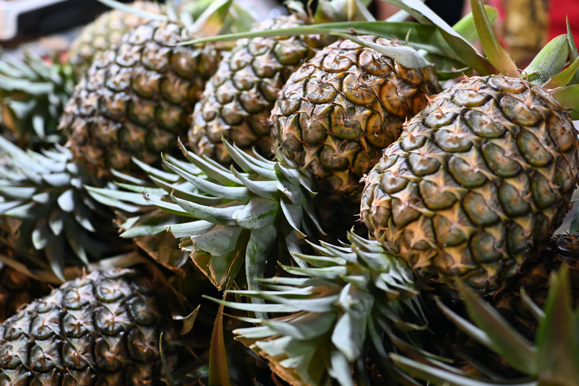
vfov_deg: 31.9
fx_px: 675
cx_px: 290
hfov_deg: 46.4
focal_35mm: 42
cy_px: 193
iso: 1000
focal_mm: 28
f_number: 2.8
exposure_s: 1/125
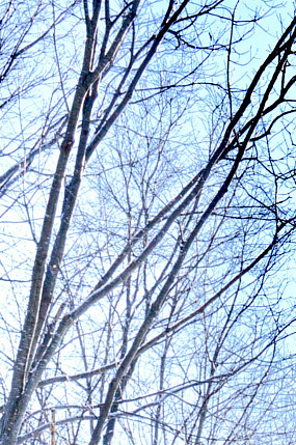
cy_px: 795
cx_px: 544
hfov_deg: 6.0
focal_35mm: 224
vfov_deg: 8.8
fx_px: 2769
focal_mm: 40
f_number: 8
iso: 800
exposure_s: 1/2000
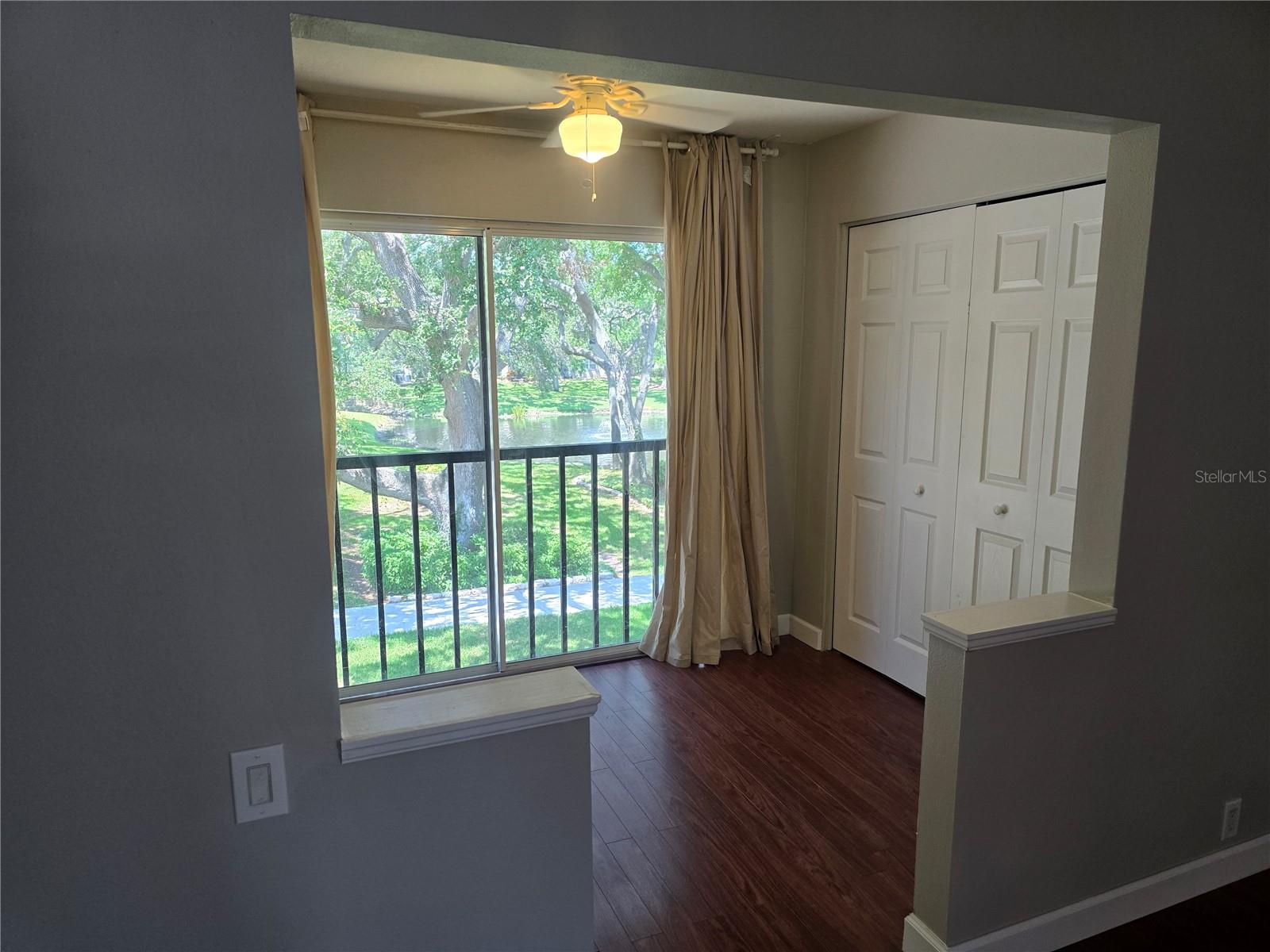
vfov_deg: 58.9
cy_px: 476
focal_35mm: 23
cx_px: 635
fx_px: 844
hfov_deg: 73.9
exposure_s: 1/120
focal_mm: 6.3
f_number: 1.7
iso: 125
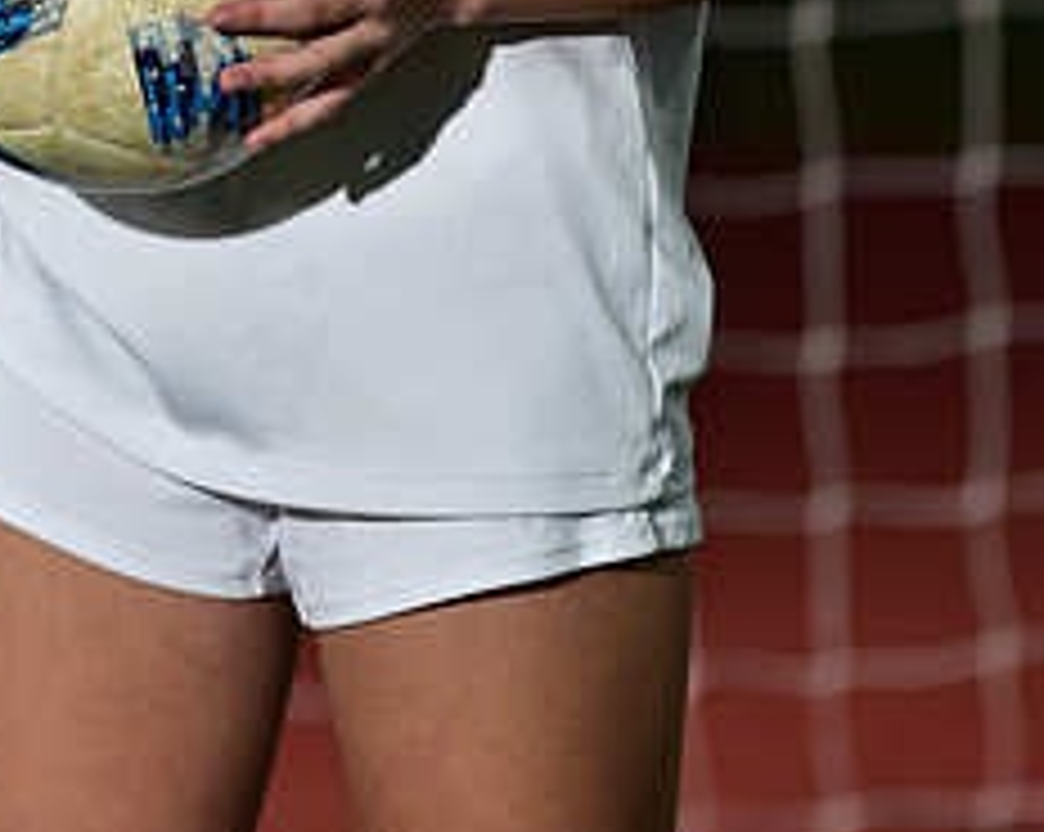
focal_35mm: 470
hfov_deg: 4.1
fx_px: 14504
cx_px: 371
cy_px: -387
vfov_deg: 3.3
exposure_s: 1/200
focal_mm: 200
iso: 250
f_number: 4.5
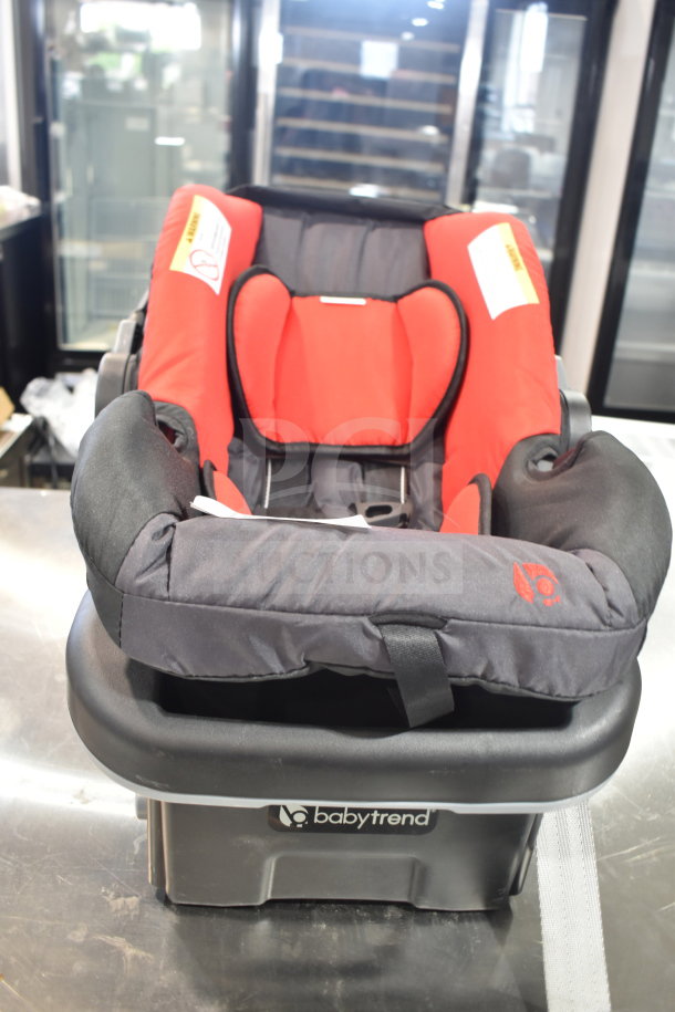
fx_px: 886
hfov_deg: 41.7
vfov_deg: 59.5
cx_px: 338
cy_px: 506
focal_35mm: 32
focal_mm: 21
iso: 720
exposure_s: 1/30
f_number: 3.8
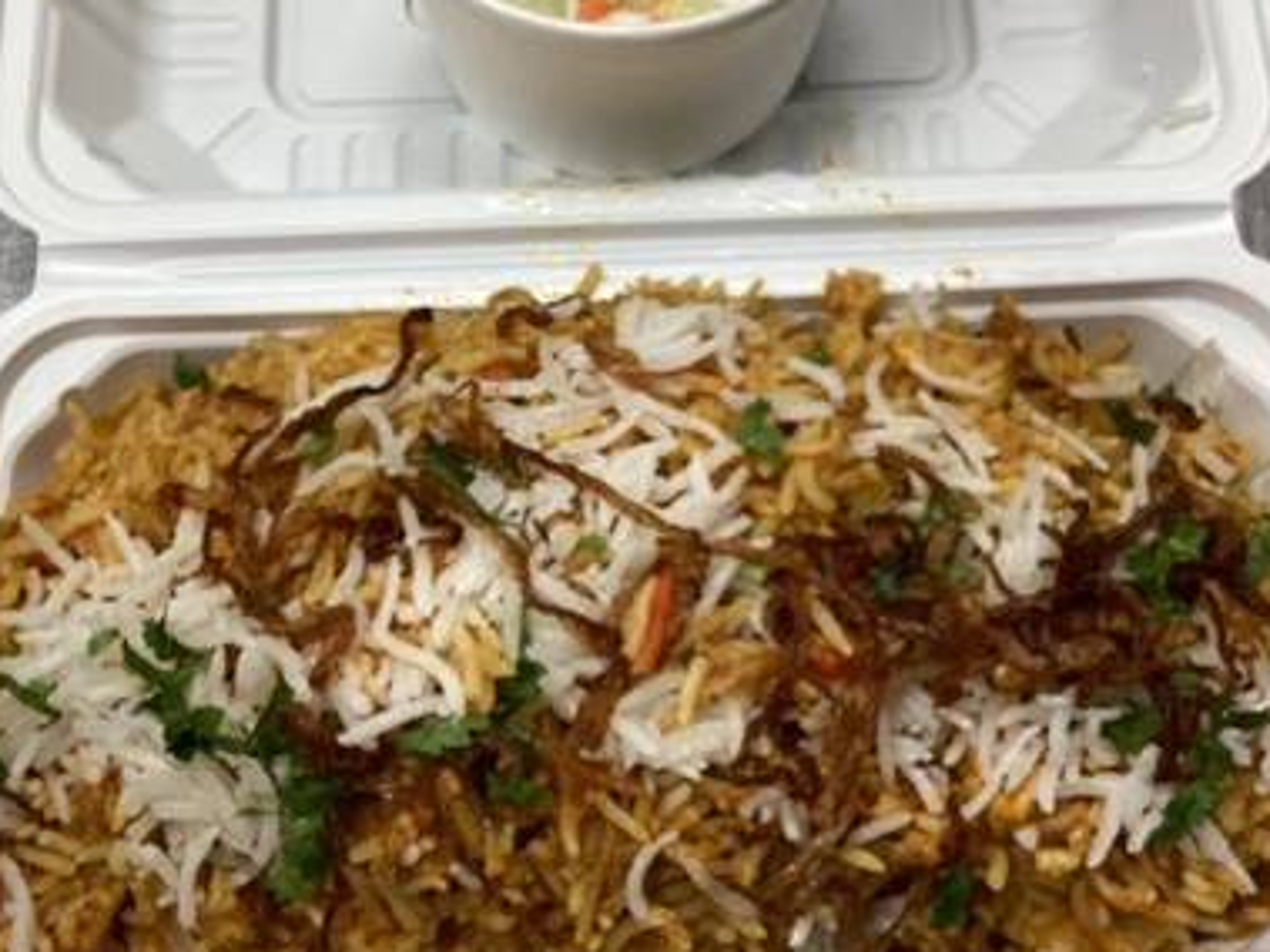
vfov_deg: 30.2
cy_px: 389
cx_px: 570
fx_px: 1760
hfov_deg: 39.6
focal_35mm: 48
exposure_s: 1/60
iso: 64
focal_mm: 3.3
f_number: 2.4
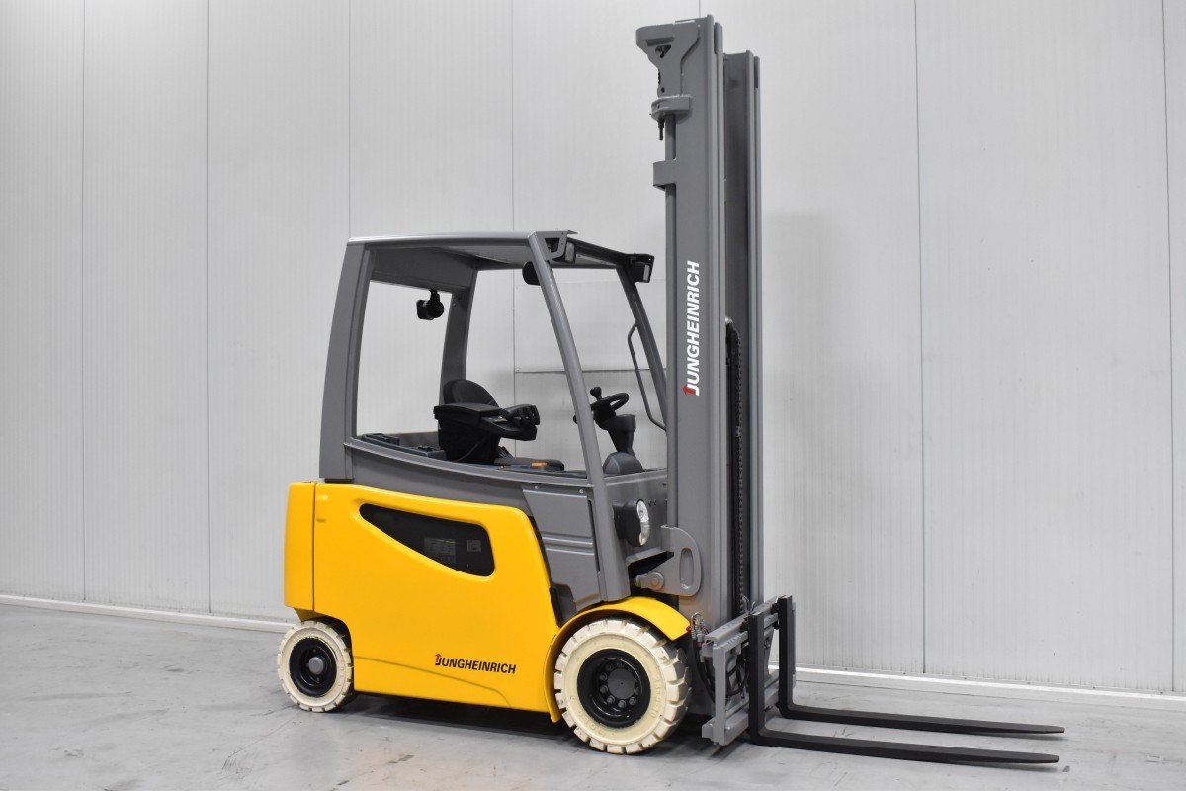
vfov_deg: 36.9
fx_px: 1186
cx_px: 593
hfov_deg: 53.1
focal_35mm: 36
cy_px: 396
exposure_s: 1/50
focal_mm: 24
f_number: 5.6
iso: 1600
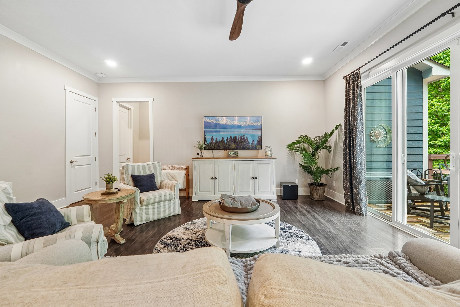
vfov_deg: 77.3
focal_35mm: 15
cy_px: 154
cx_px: 230
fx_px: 192
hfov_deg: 100.4
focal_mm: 10
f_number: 8
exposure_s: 1/4
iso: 400
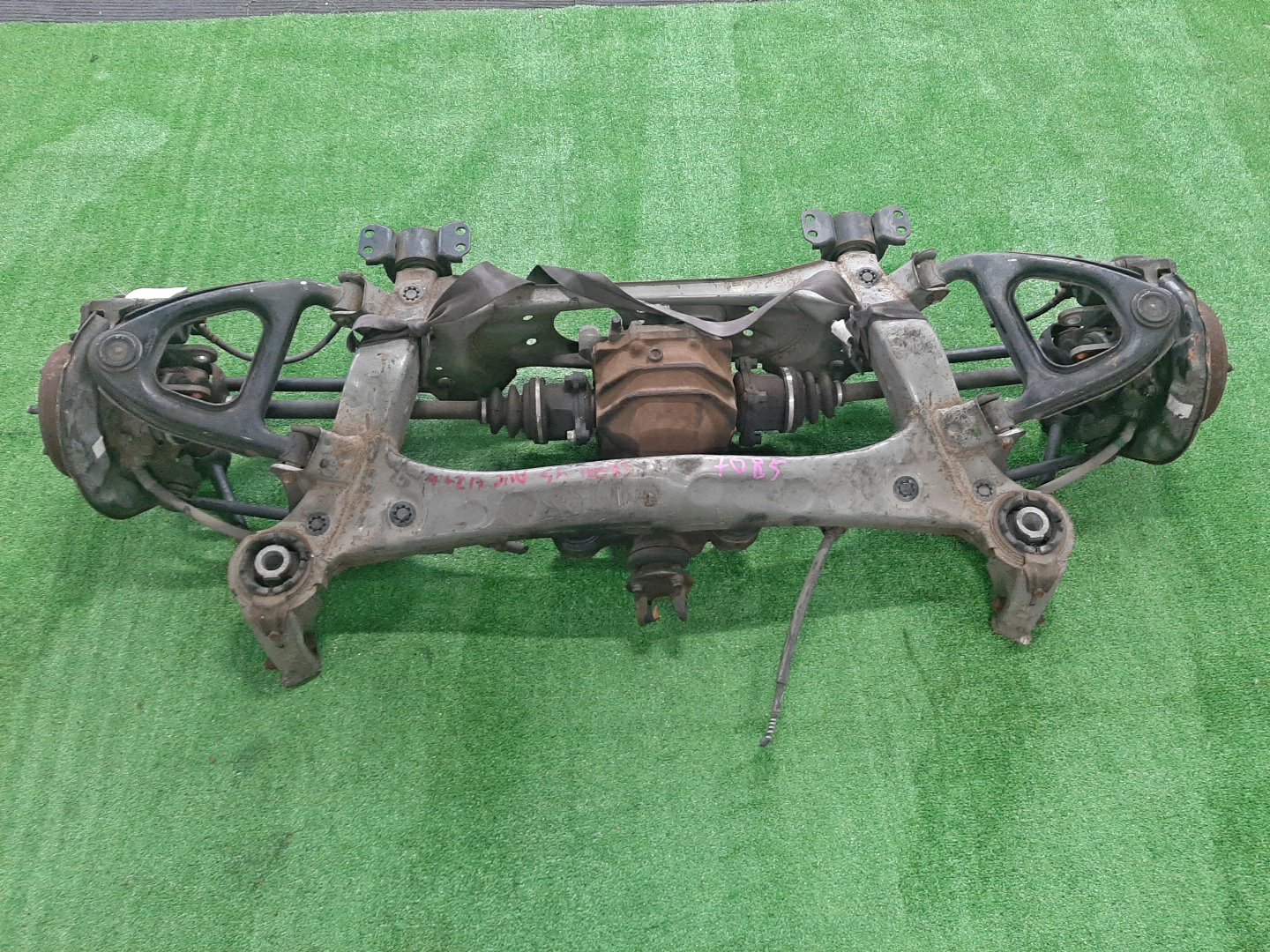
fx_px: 954
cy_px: 476
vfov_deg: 53.1
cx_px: 635
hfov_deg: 67.3
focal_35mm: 26
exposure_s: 1/25
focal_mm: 3.93
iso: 240
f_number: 1.7
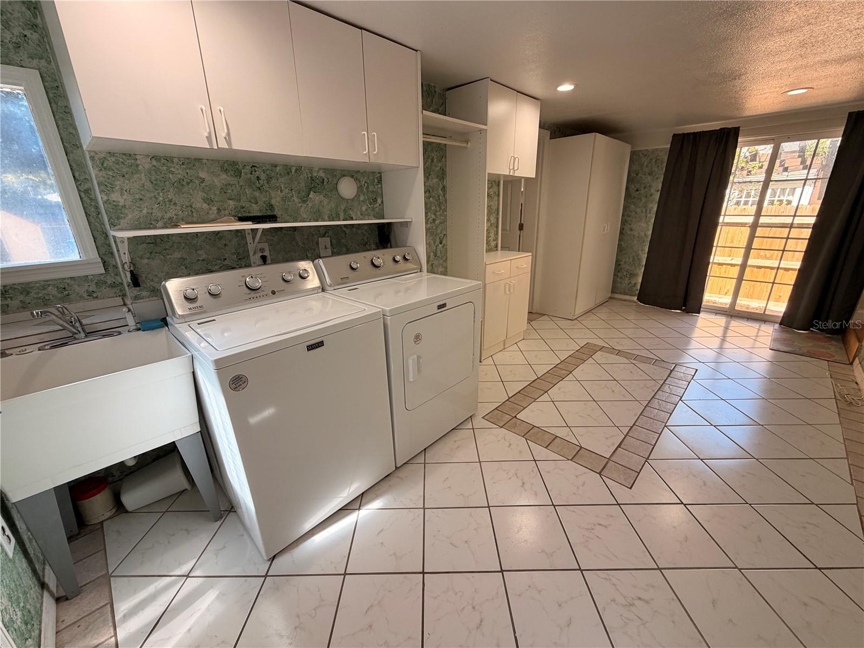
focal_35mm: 14
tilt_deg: -17.9
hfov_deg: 102.1
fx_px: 349
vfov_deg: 85.7
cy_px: 324
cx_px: 432
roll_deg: +1.5
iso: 100
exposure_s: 1/120
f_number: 2.2
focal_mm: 2.22
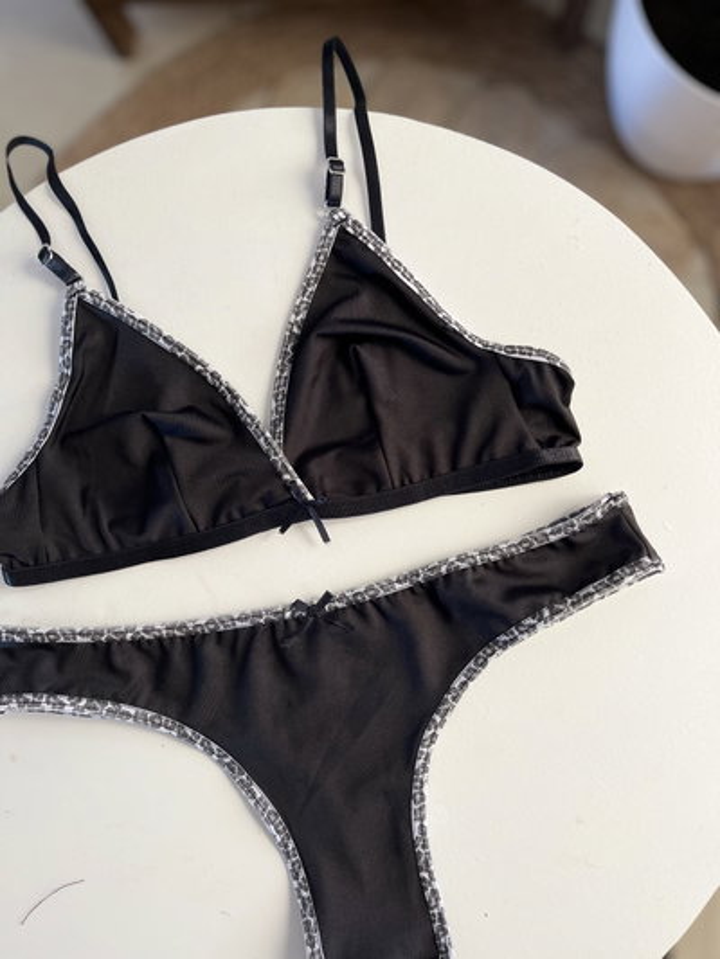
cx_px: 360
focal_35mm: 26
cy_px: 480
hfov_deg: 53.1
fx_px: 721
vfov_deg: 67.3
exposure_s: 1/60
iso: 200
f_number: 1.6
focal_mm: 5.1
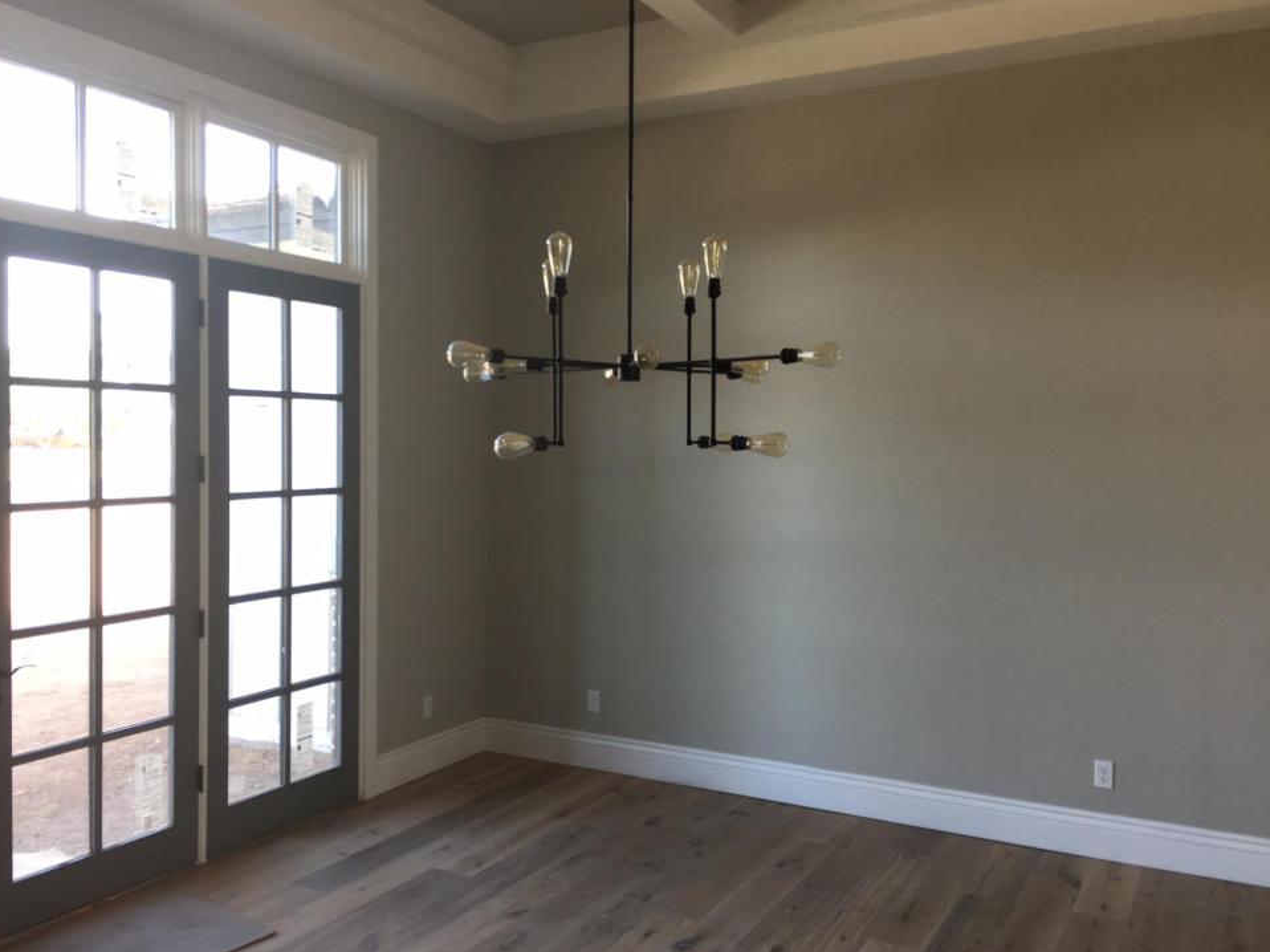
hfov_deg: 58.3
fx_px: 1137
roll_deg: -0.5
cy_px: 477
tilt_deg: -0.5
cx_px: 602
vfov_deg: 45.4
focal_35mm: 31
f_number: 2.2
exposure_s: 1/30
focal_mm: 4.15
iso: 25
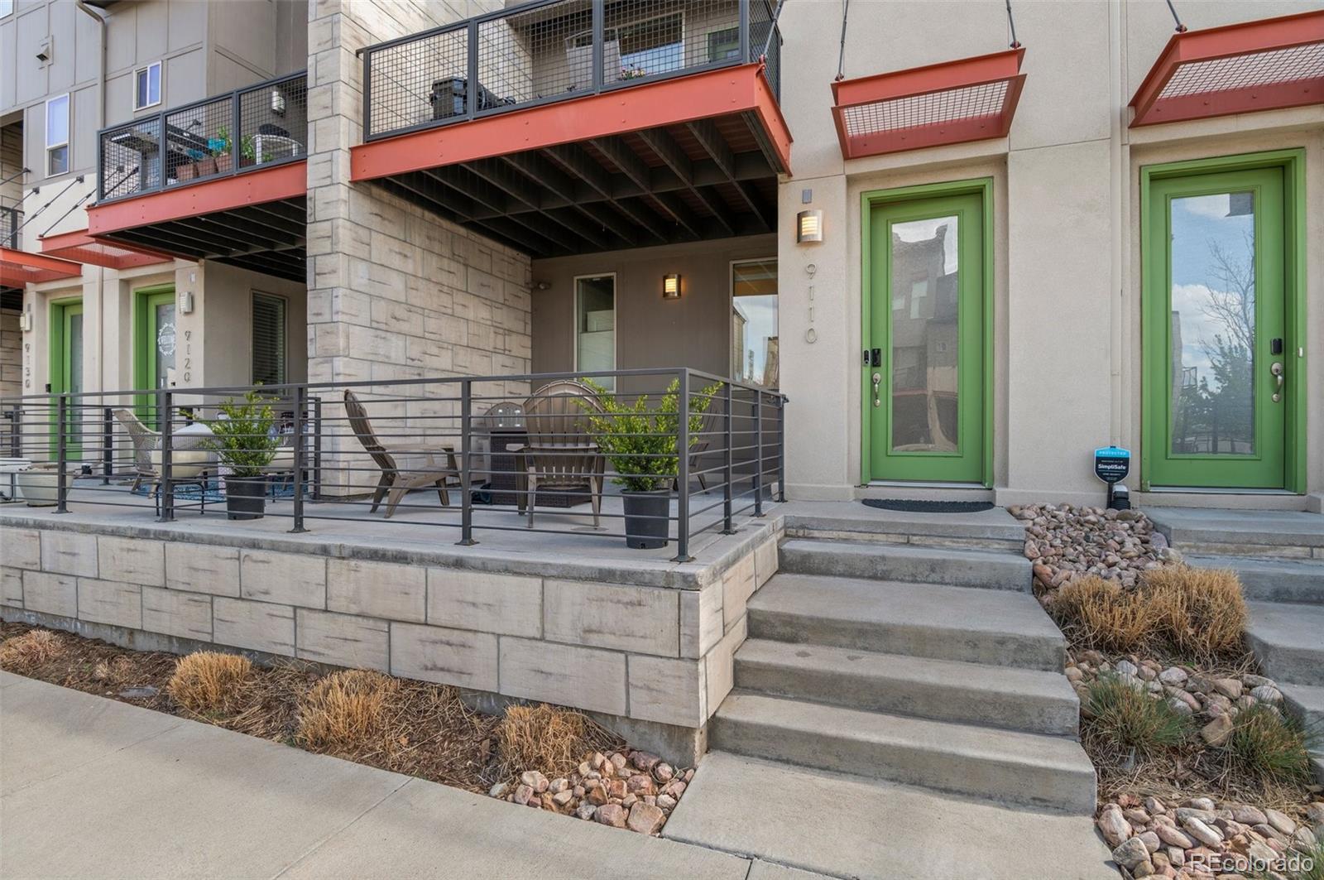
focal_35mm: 17
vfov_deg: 70.3
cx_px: 662
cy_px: 440
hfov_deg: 93.3
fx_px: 625
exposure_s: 1/60
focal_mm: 17
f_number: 8
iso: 400
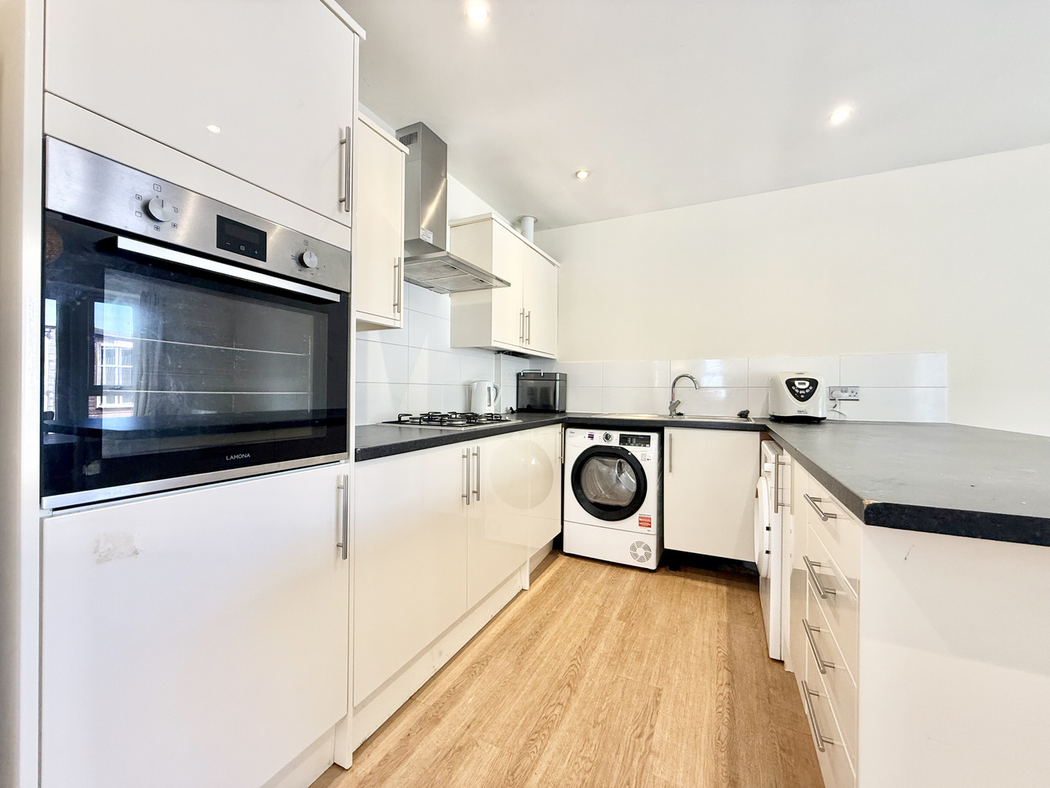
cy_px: 394
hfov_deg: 102.1
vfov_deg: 85.7
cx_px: 525
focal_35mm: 14
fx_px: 425
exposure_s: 1/99
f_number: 2.2
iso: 160
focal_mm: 2.22
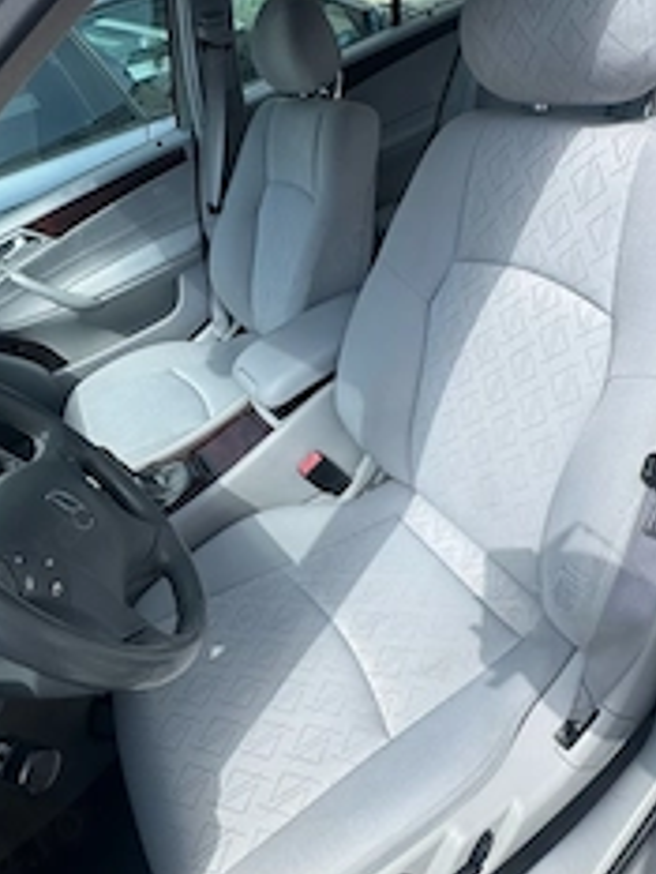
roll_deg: +17.5
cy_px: 356
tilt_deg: -32.0
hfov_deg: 56.9
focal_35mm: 24
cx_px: 330
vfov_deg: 70.9
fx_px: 606
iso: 50
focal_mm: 2.22
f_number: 2.2
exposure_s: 1/796
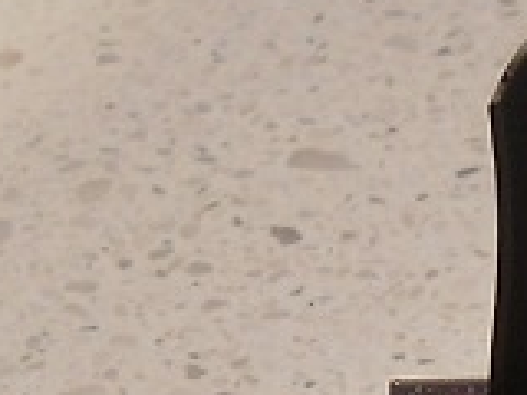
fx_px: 4004
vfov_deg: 5.4
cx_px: 860
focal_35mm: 263
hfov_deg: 7.4
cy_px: 1011
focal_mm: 6.72
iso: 80
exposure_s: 1/60
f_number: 3.1
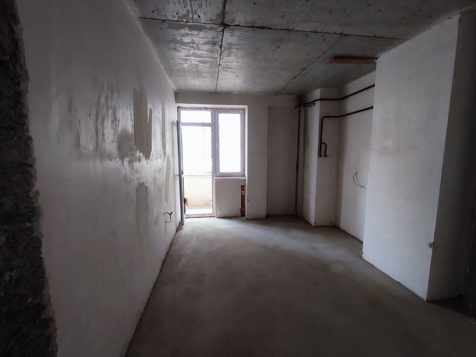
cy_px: 178
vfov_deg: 78.2
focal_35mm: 16
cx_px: 238
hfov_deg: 94.5
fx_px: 220
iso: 128
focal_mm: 1.65
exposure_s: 1/50
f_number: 2.2
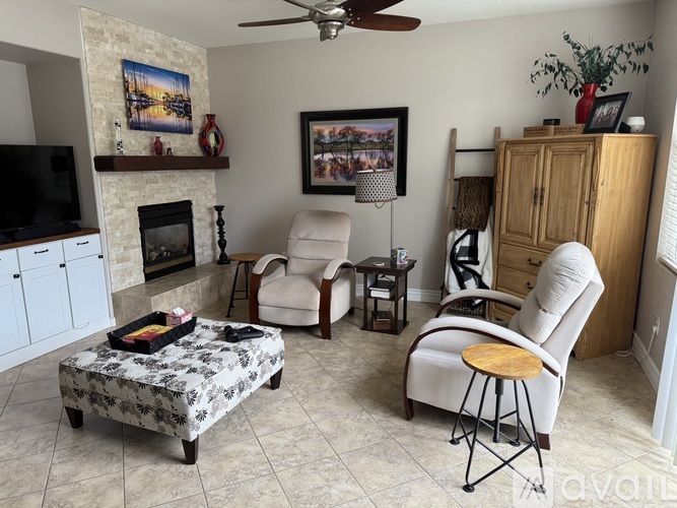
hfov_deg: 71.6
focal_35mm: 24
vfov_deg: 56.8
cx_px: 338
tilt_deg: -7.6
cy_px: 254
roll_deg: -2.3
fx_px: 469
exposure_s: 1/120
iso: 200
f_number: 1.78
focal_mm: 6.76
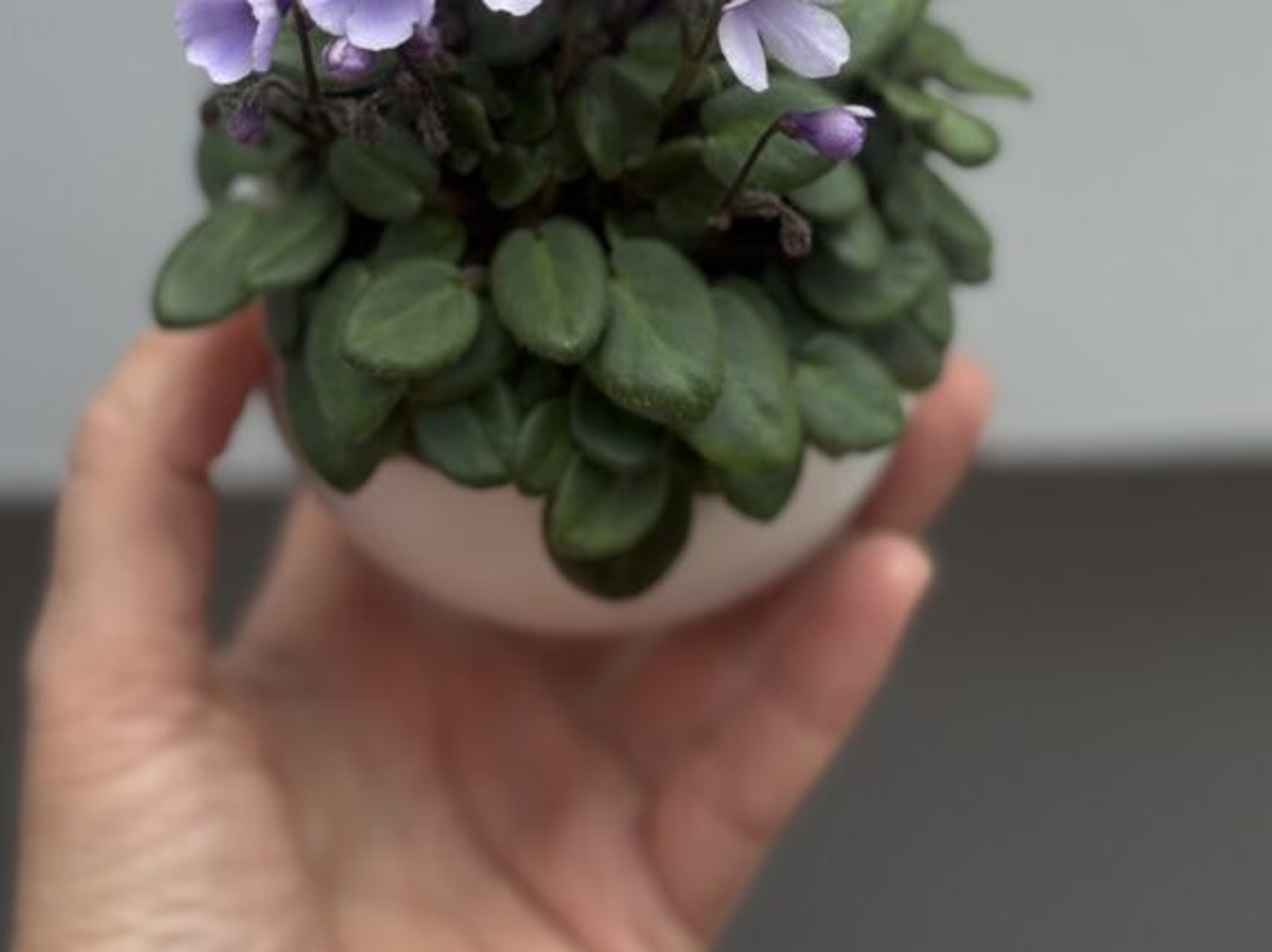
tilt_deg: -30.1
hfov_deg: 21.1
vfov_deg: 15.5
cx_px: 562
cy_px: -71
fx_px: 3415
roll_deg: -1.3
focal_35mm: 93
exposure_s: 1/581
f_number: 1.6
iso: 40
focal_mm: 5.96
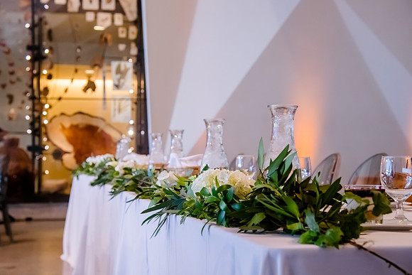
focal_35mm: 64
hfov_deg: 31.3
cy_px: 134
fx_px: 735
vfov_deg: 21.2
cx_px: 176
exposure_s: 1/200
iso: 2500
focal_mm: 55
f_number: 5
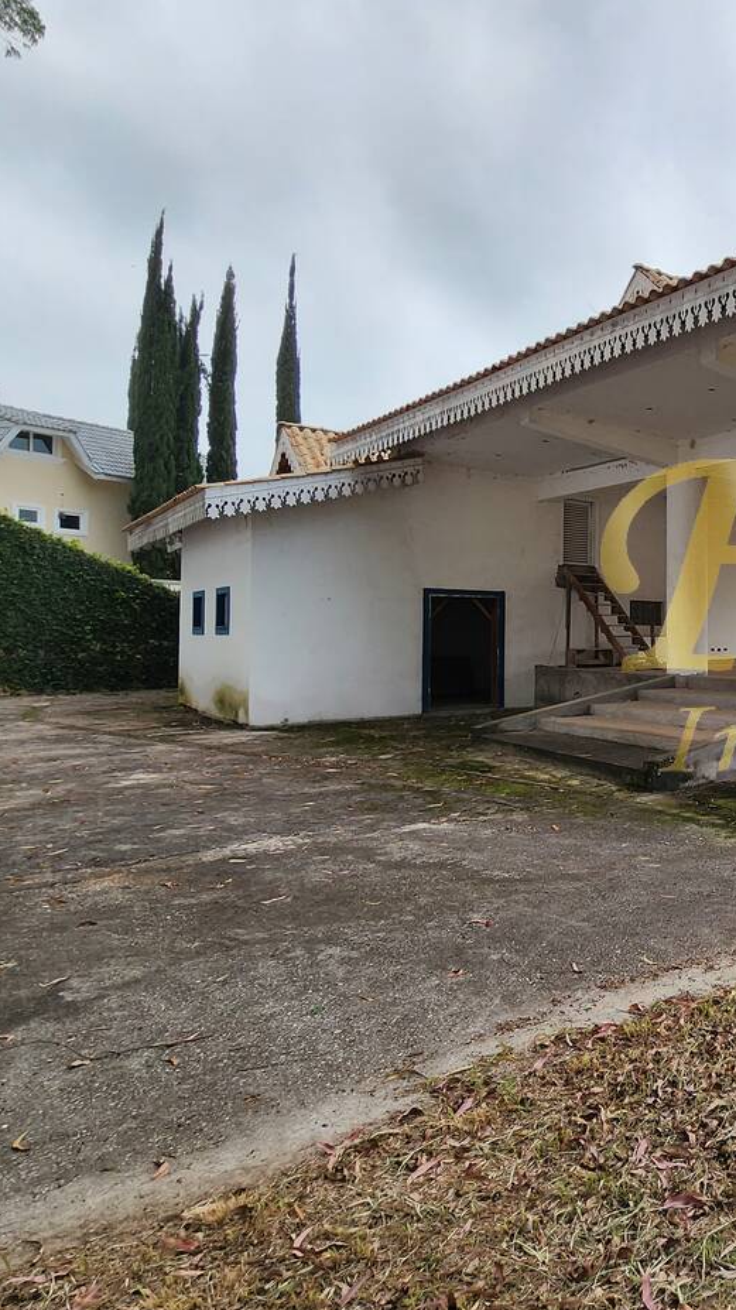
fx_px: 764
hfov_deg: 39.4
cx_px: 855
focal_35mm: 22
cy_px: 615
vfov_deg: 81.1
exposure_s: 1/2105
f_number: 2.2
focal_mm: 2.2
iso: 50
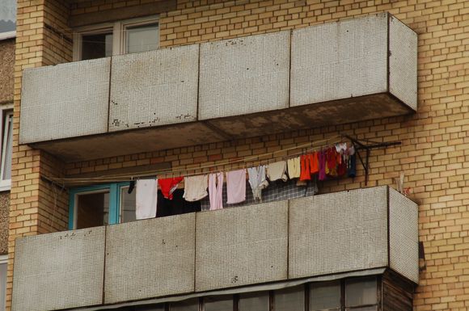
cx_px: 234
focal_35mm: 255
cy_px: 156
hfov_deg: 8.1
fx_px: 3317
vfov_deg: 5.4
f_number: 6.3
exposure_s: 1/640
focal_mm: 170
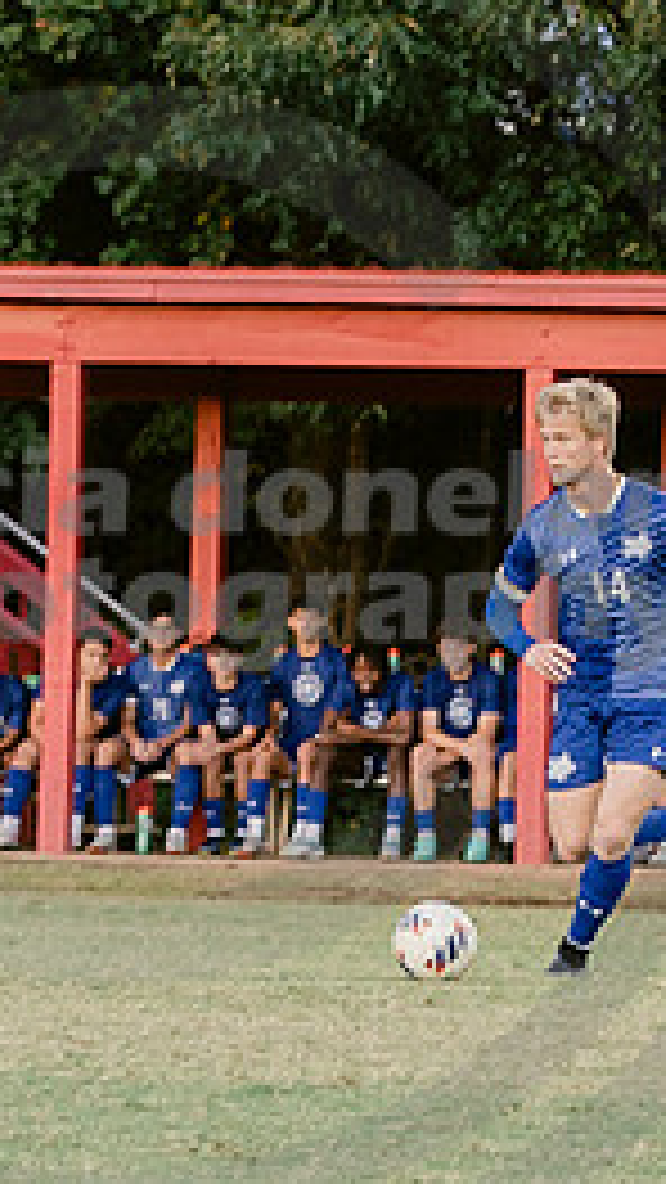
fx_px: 15630
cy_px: 837
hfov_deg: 2.4
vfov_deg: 4.3
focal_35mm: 498
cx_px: 191
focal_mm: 90
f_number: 4
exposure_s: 1/200
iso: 640
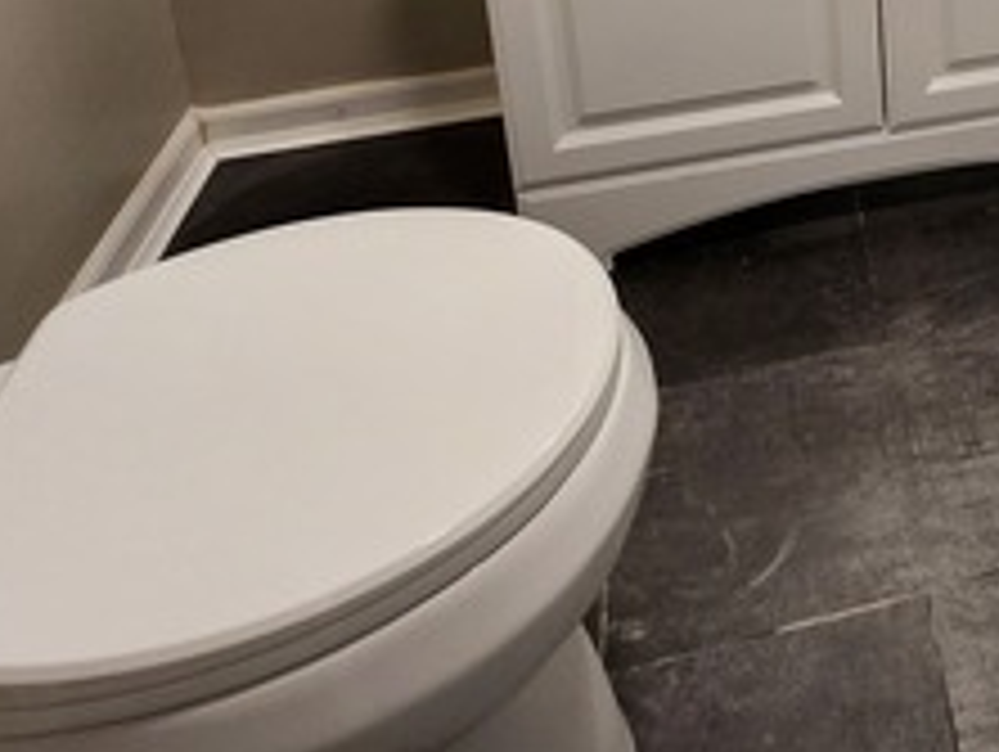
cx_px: 1046
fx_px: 1127
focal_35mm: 39
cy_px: -320
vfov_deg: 27.7
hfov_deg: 40.5
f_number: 2.2
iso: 125
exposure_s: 1/60
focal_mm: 1.74
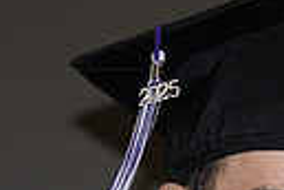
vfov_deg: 2.1
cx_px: 366
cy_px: 462
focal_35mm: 664
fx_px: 5238
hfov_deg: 3.1
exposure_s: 1/125
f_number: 5
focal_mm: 120
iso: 1000
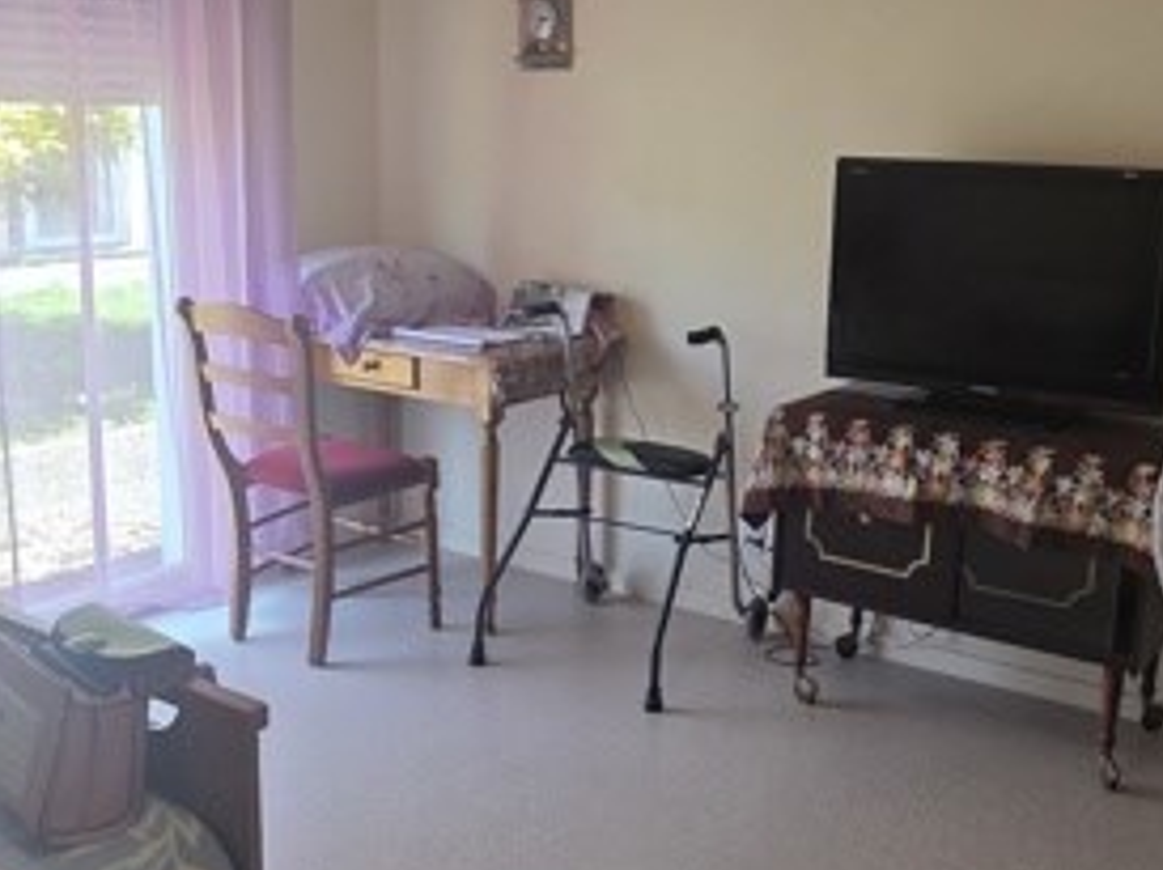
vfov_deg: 37.7
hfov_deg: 48.9
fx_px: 1276
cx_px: 637
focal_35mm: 38
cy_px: 433
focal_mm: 2.2
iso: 200
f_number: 2.2
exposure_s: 1/100
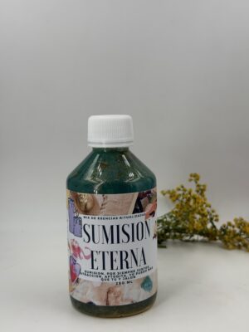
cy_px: 166
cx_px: 124
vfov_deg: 39.7
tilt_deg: -6.3
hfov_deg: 30.3
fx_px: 460
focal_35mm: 48
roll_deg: -0.8
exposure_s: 1/2088
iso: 64
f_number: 1.78
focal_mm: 6.76
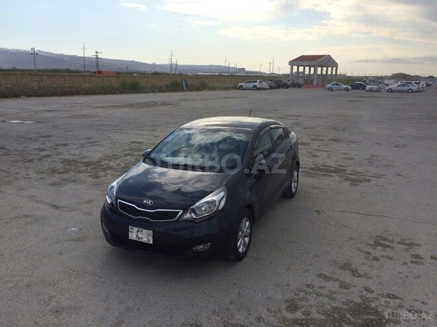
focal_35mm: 29
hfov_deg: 61.7
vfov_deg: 48.2
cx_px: 218
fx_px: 366
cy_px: 164
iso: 32
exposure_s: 1/2283
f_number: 2.2
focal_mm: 4.15
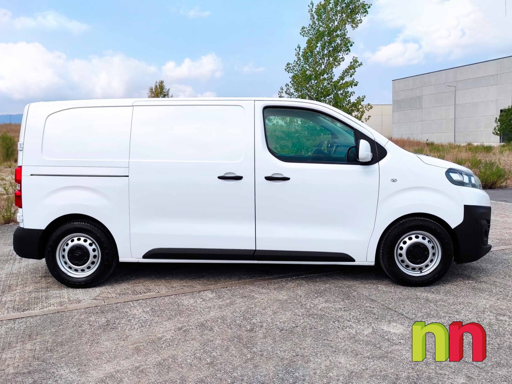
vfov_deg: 56.8
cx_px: 256
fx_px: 355
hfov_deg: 71.6
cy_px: 192
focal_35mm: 24
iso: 80
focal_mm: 6.86
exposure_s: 1/3200
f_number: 1.8
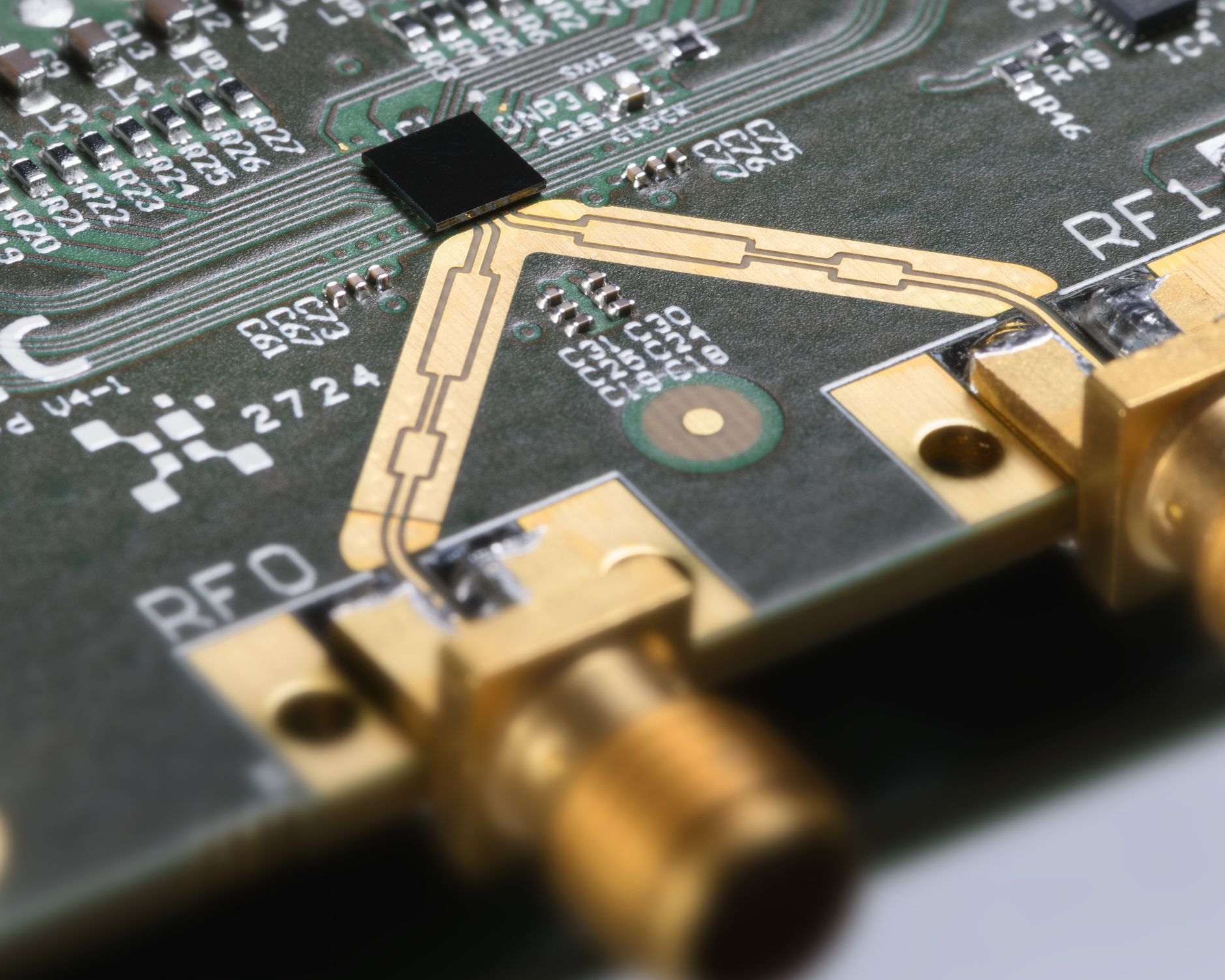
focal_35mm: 173
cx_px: 509
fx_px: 6272
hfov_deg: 11.2
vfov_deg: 8.9
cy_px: 394
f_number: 22
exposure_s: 1/200
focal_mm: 105
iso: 200
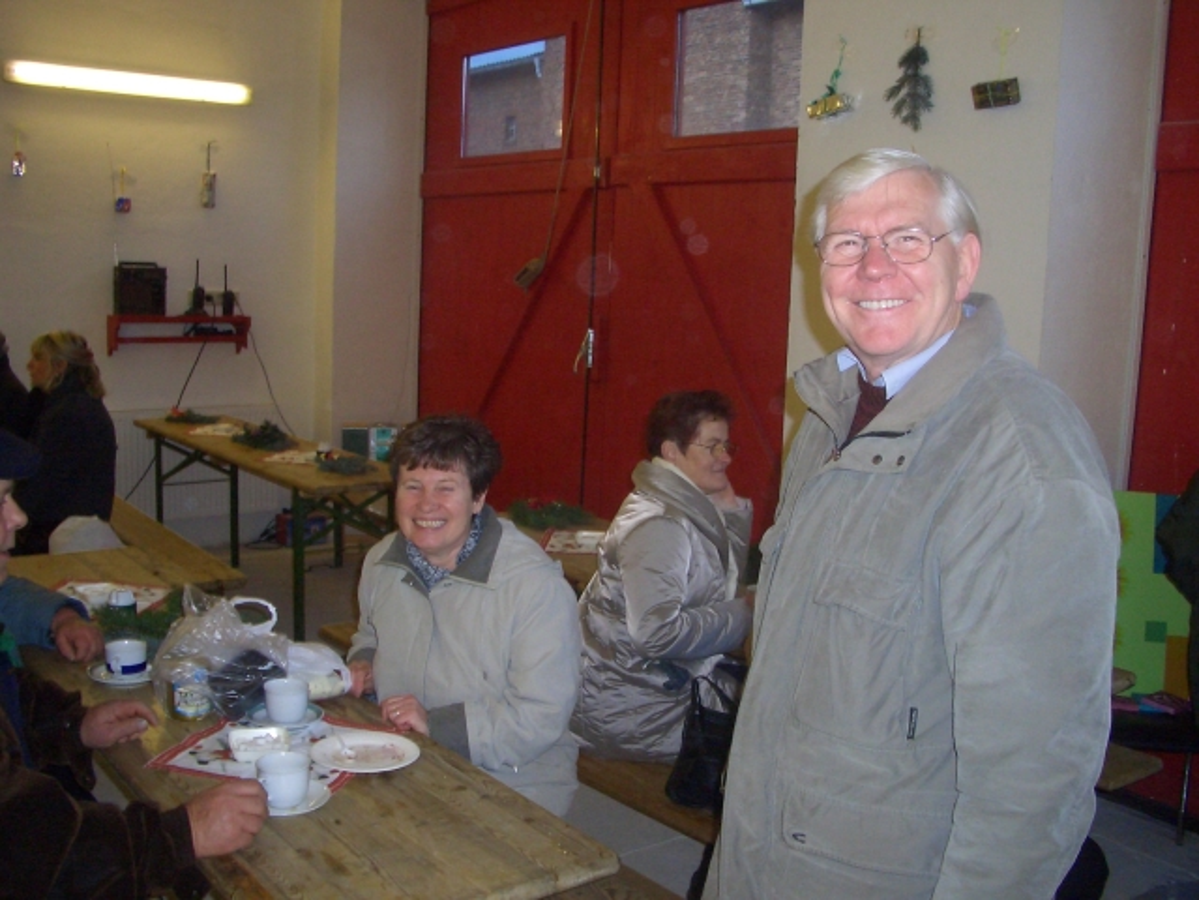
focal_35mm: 35
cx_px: 600
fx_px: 1212
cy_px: 450
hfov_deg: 52.6
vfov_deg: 40.7
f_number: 4.3
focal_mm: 5.8
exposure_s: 1/40
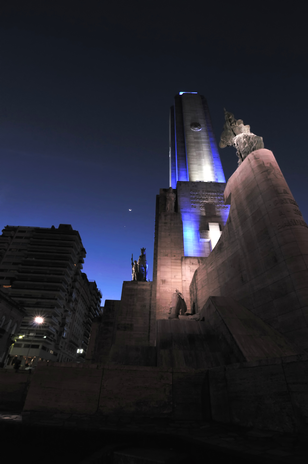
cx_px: 154
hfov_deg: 71.9
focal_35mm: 16
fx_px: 212
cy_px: 232
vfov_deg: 95.0
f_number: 9
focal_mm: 11
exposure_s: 1/5
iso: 200
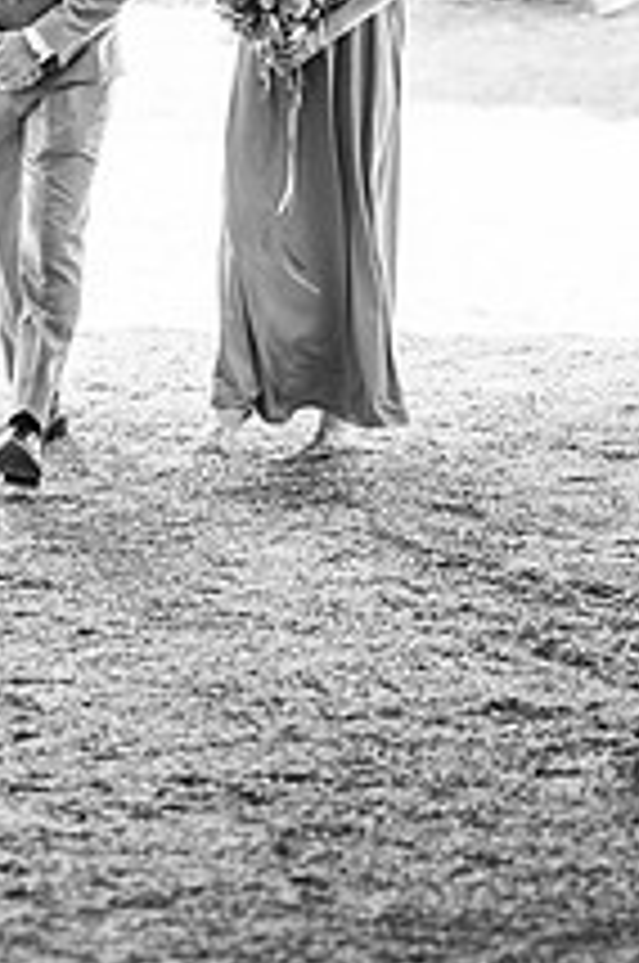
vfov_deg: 11.5
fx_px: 4781
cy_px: 338
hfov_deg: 7.6
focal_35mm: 179
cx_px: 245
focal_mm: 85
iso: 100
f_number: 1.8
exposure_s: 1/1600
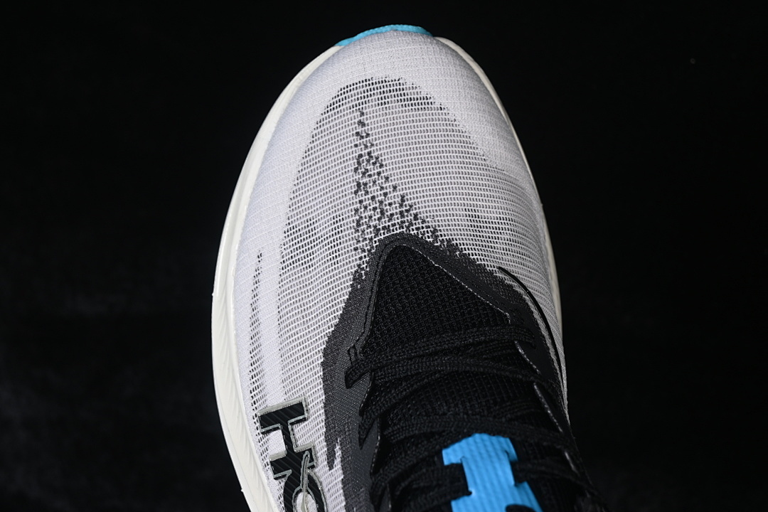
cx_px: 384
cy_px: 256
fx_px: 1600
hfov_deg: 27.0
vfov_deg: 18.2
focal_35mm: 75
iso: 160
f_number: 7.1
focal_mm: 50
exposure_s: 1/80
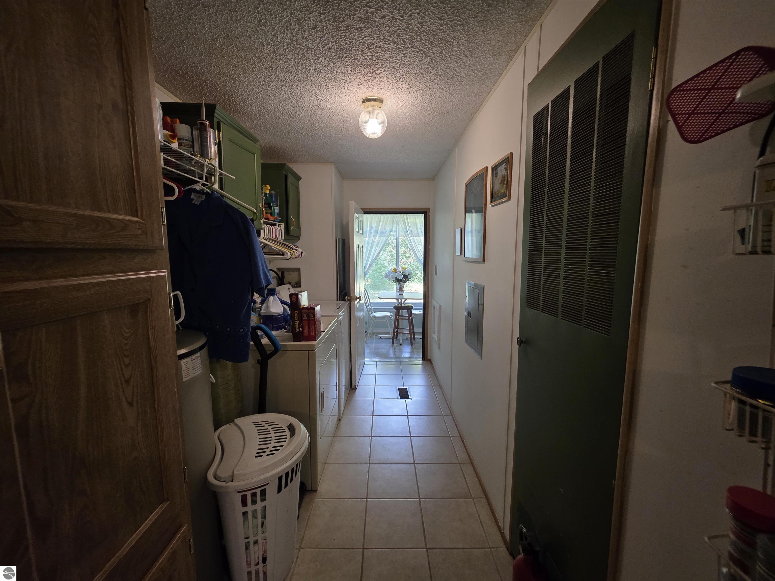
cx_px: 388
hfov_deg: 106.2
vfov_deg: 89.9
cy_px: 290
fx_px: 291
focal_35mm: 13
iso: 200
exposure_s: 1/120
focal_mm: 2.2
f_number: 1.9
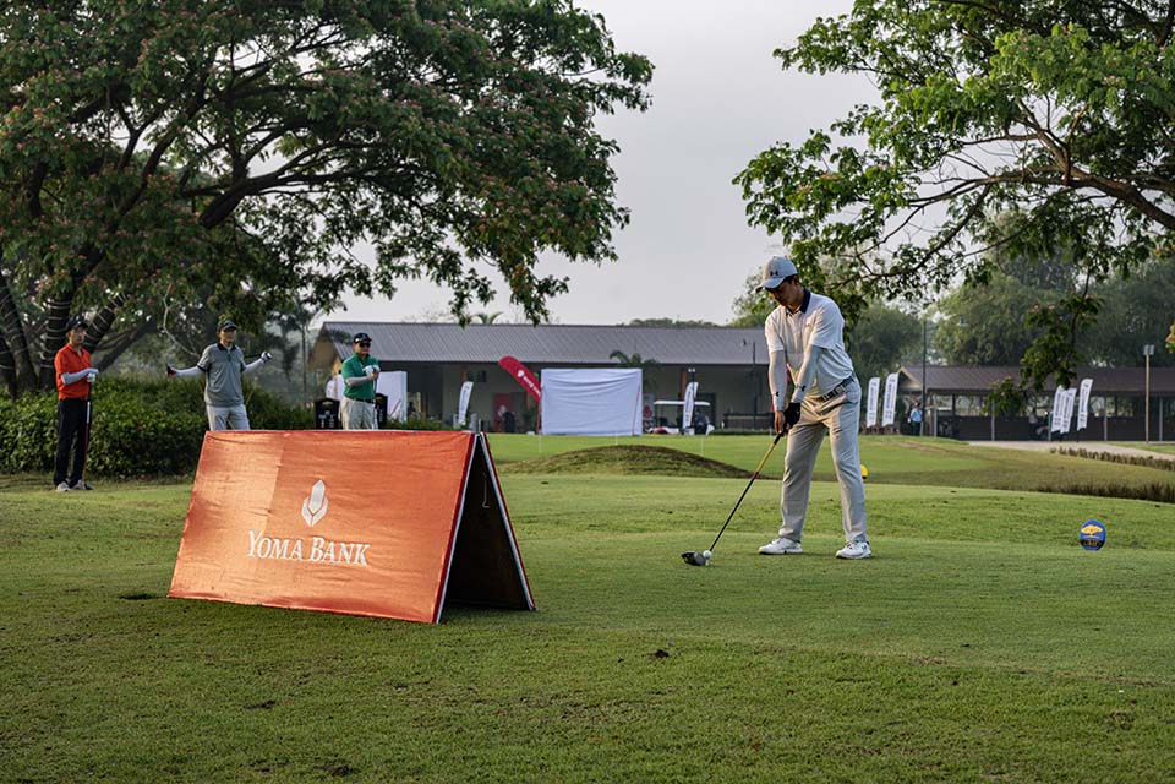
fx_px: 2285
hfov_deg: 28.8
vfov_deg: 19.5
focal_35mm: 70
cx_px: 588
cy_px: 392
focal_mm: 70
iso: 1800
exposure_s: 1/1600
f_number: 5.6
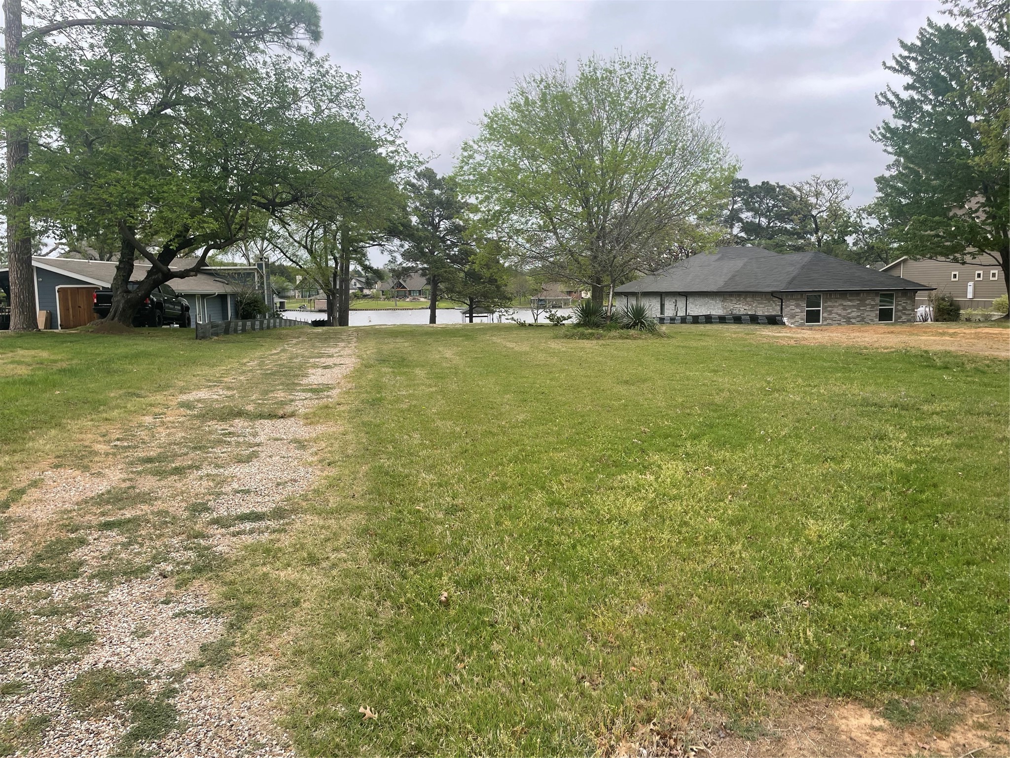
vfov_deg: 53.1
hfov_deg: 67.3
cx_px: 505
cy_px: 379
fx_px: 759
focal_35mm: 26
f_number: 1.6
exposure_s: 1/703
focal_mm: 4.2
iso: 32
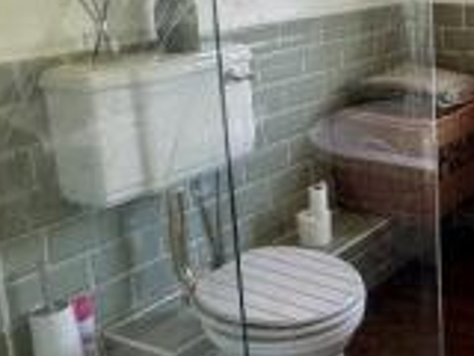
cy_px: 79
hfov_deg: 32.2
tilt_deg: -11.0
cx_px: 544
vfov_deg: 28.0
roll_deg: +0.3
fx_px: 698
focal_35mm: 51
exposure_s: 1/99
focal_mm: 2.22
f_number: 2.2
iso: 160
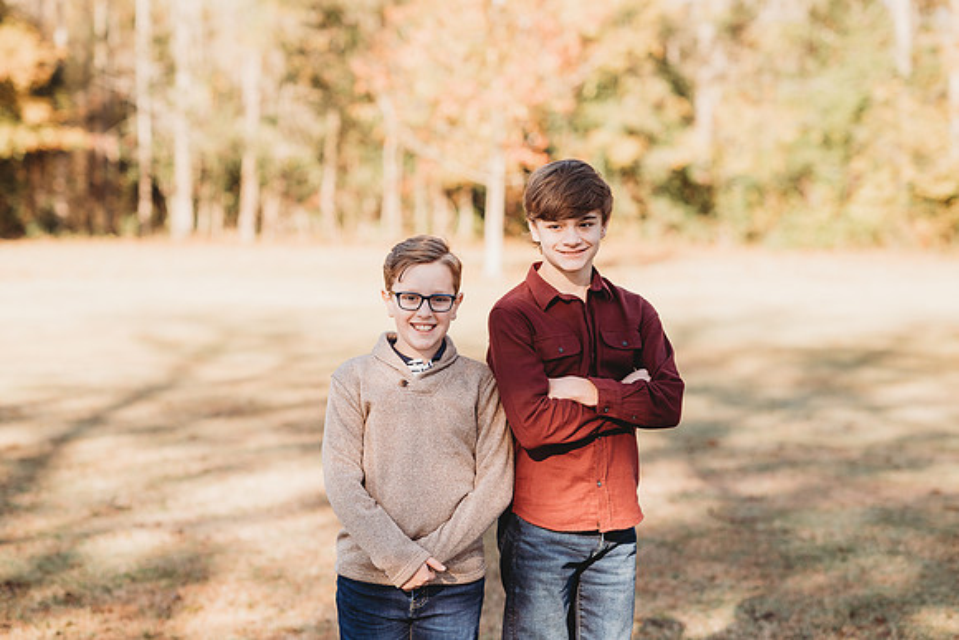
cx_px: 480
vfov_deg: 16.1
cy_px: 320
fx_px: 2265
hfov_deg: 23.9
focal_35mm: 85
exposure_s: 1/1000
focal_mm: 85
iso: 200
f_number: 2.5
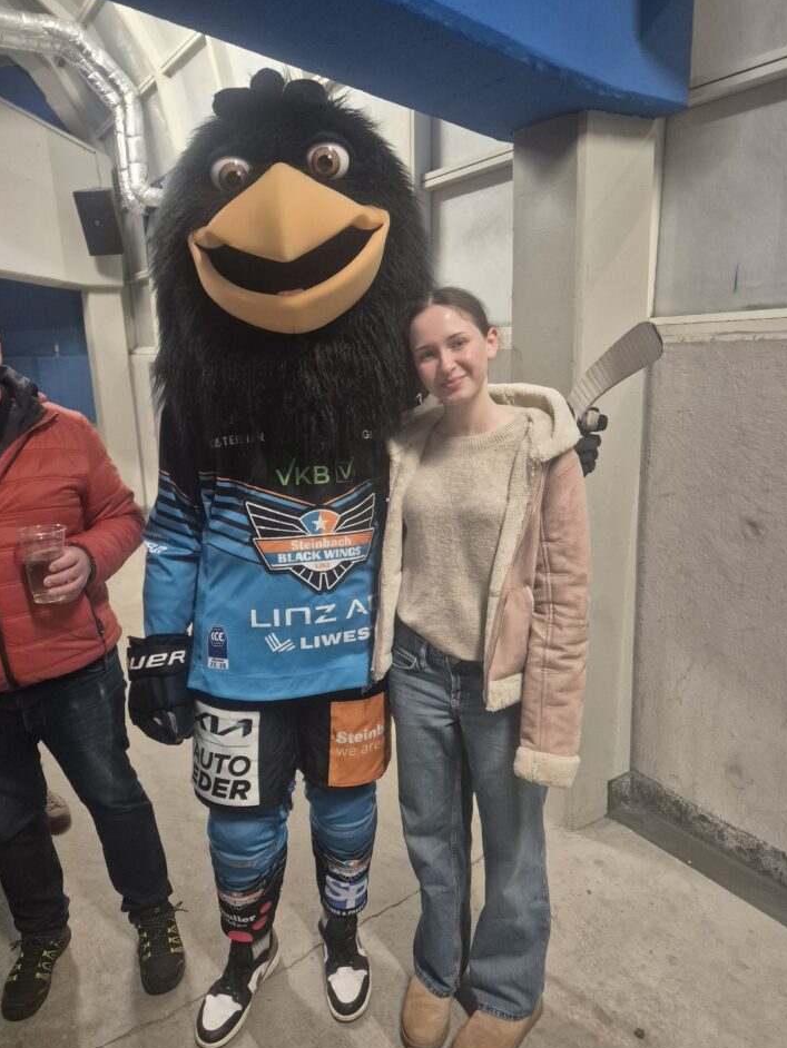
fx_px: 757
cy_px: 530
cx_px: 390
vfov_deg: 69.4
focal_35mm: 25
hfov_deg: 54.9
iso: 1000
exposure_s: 1/100
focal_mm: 5.4
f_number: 1.8
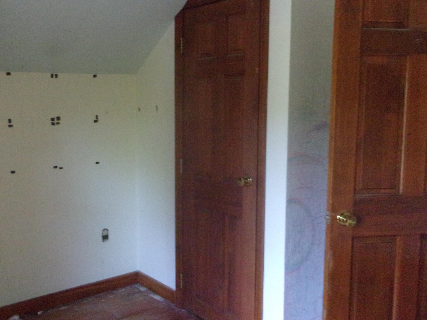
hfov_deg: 51.0
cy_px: 149
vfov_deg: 39.6
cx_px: 172
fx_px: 444
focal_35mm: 36
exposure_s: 1/34
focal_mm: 5.1
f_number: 3.9
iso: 800
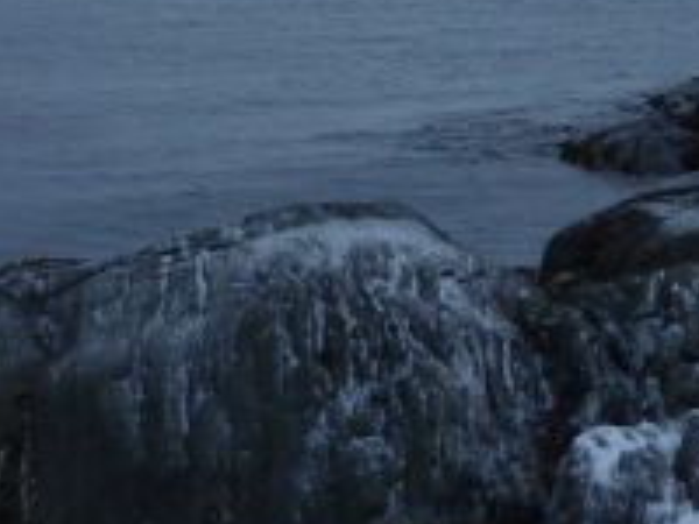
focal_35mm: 100
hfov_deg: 19.5
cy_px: -458
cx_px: 552
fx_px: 2019
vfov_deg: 13.2
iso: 80
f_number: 3.3
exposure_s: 1/100
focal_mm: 4.1
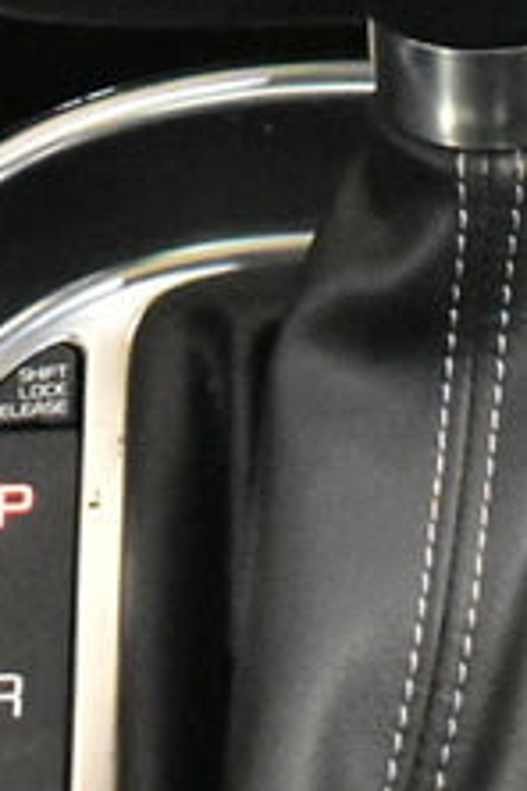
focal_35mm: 237
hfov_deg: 5.8
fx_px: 5204
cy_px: -1064
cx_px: 353
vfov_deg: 8.1
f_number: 5.6
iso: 11400
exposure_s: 1/125
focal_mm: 26
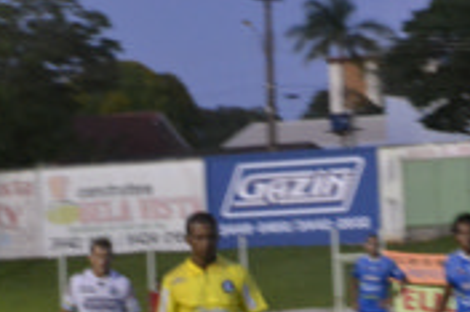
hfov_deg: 6.8
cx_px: 630
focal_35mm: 299
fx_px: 3900
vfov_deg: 4.6
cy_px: 292
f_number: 5.3
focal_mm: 70
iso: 3200
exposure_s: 1/50
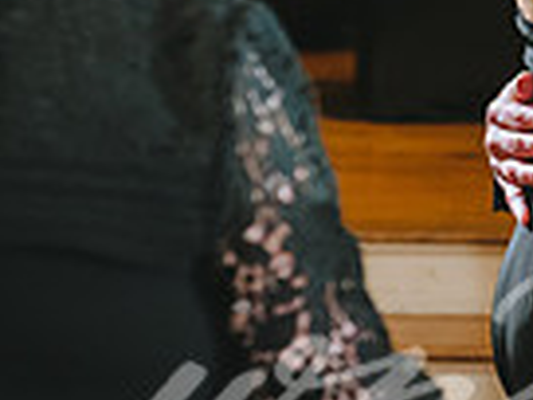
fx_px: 3911
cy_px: -57
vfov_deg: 5.8
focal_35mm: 254
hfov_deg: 7.6
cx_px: 882
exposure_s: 1/160
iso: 1250
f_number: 3.5
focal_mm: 62
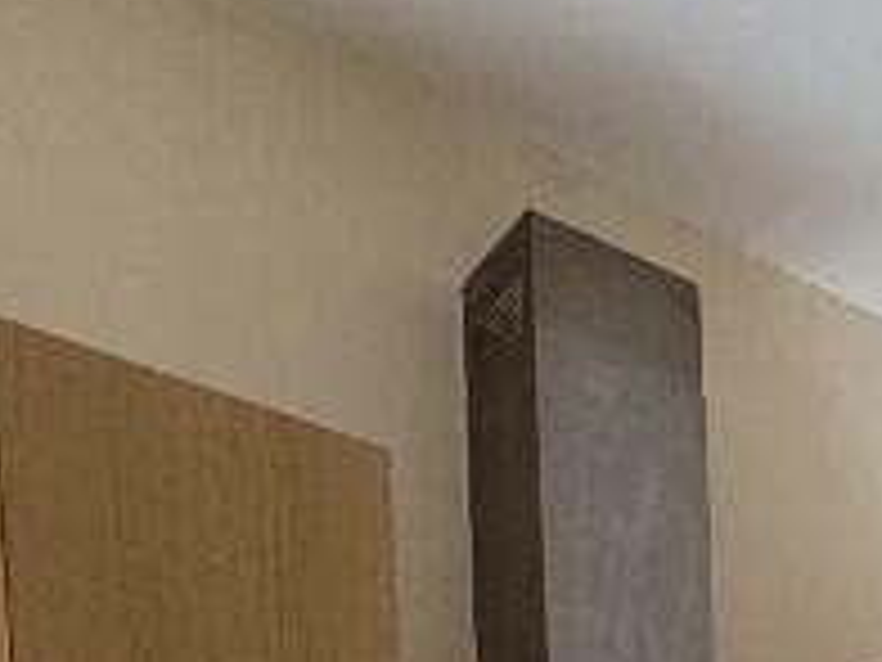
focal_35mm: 73
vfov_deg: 13.5
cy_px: 1657
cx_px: 1062
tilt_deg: -7.4
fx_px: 1860
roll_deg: +1.0
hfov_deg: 24.2
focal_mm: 2.22
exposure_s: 1/99
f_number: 2.2
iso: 160
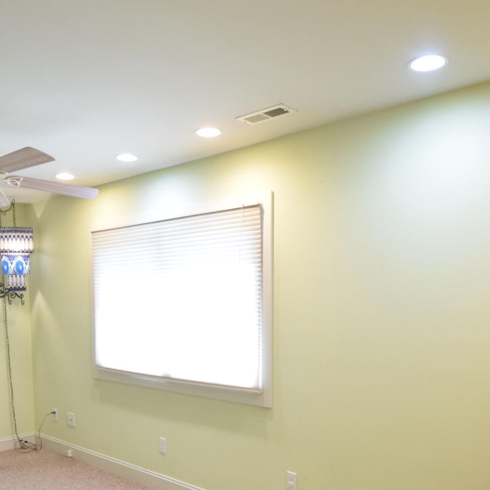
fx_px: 496
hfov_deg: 52.4
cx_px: 211
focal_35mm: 31
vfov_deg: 50.8
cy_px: 355
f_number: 3.5
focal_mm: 10
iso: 2000
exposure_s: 1/160
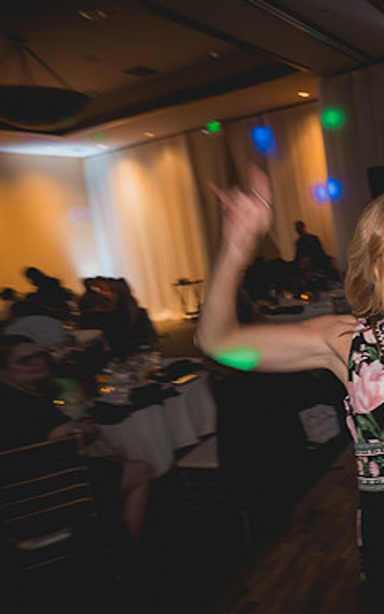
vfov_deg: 66.4
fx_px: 468
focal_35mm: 28
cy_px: 308
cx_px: 442
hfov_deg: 36.3
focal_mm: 18
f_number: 2.8
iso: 1250
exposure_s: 1/30
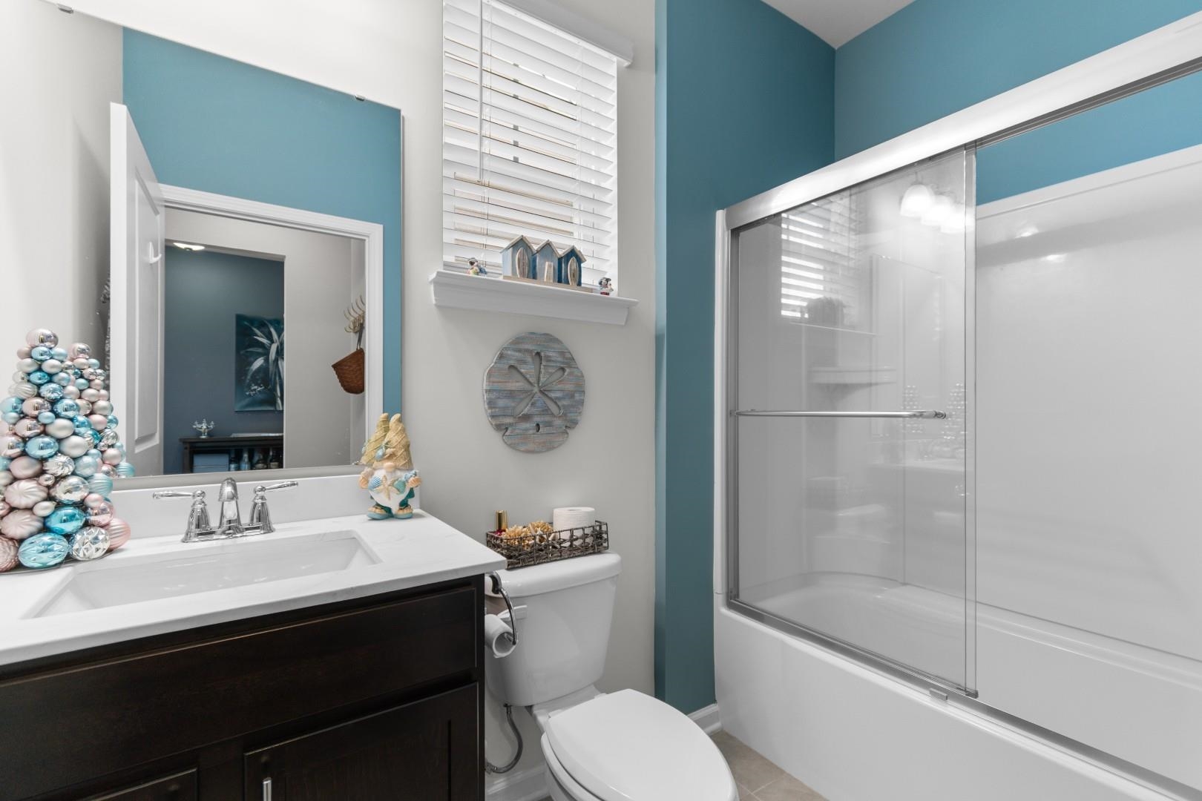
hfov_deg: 100.4
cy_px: 400
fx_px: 501
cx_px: 601
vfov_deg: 77.3
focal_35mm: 15
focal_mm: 10
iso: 100
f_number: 4.5
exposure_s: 1/6
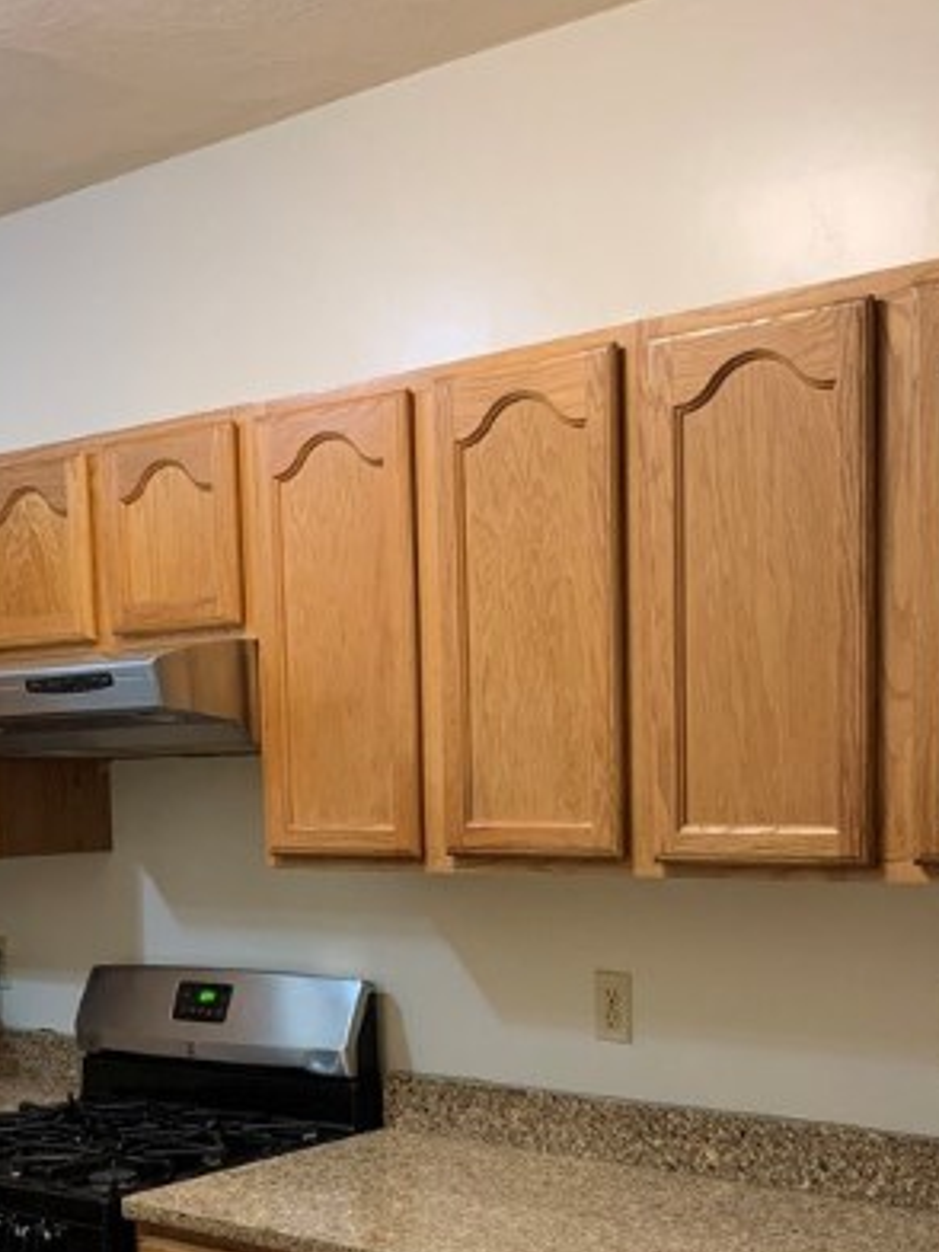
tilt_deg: -3.9
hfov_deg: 28.5
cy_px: 917
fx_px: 1845
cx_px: 399
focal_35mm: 51
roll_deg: +2.1
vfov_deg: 36.7
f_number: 1.8
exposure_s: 1/60
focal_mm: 4.25
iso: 250
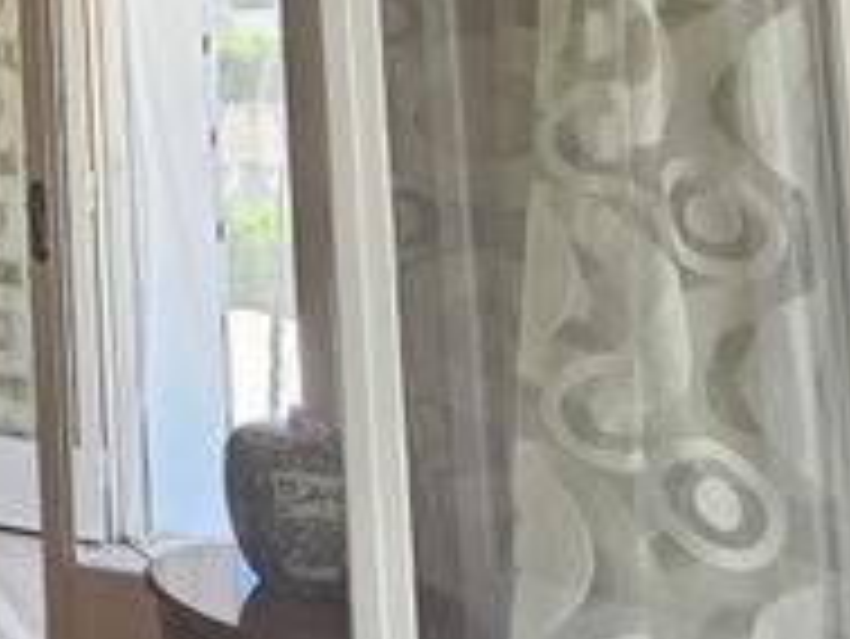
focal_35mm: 44
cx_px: -517
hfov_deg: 26.1
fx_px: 1081
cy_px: 27
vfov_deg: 30.9
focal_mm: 2.2
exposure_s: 1/190
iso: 125
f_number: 2.2
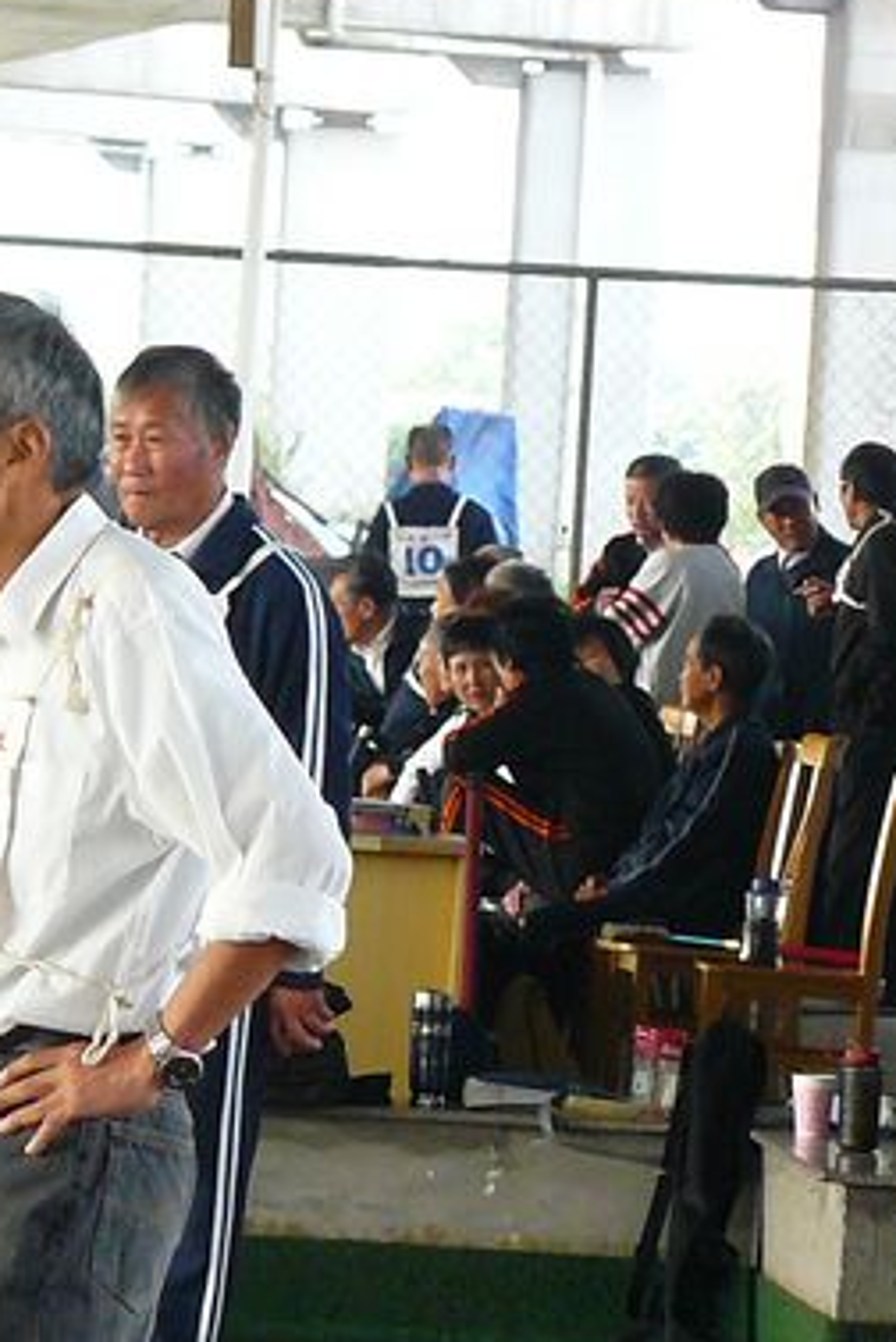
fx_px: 13675
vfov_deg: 5.6
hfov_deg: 3.7
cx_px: -416
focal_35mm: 367
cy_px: 1200
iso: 200
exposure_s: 1/100
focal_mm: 21.6
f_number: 3.2
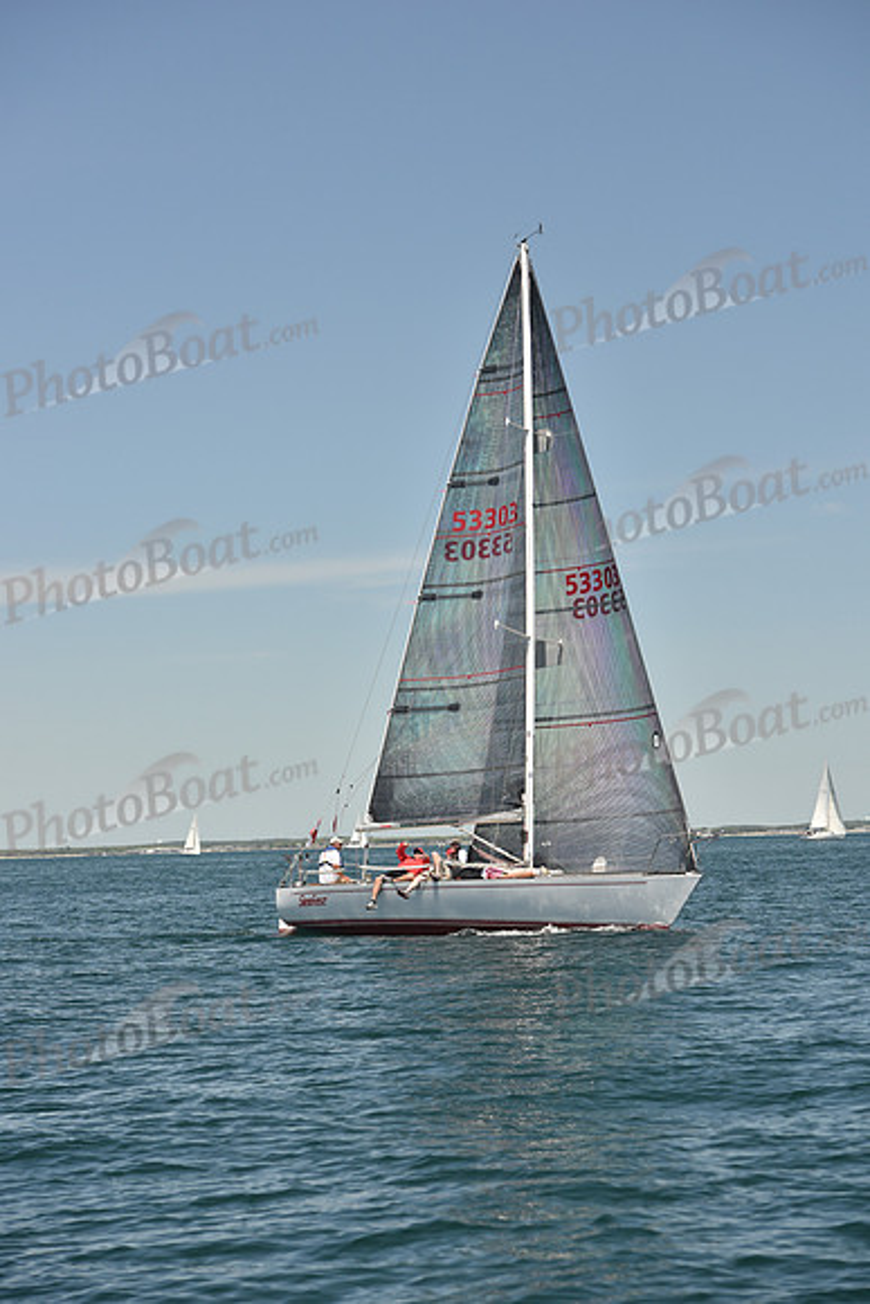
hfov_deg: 15.9
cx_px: 435
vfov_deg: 23.6
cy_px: 652
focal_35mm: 86
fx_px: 3115
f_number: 5.6
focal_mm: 86
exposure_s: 1/800
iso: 250
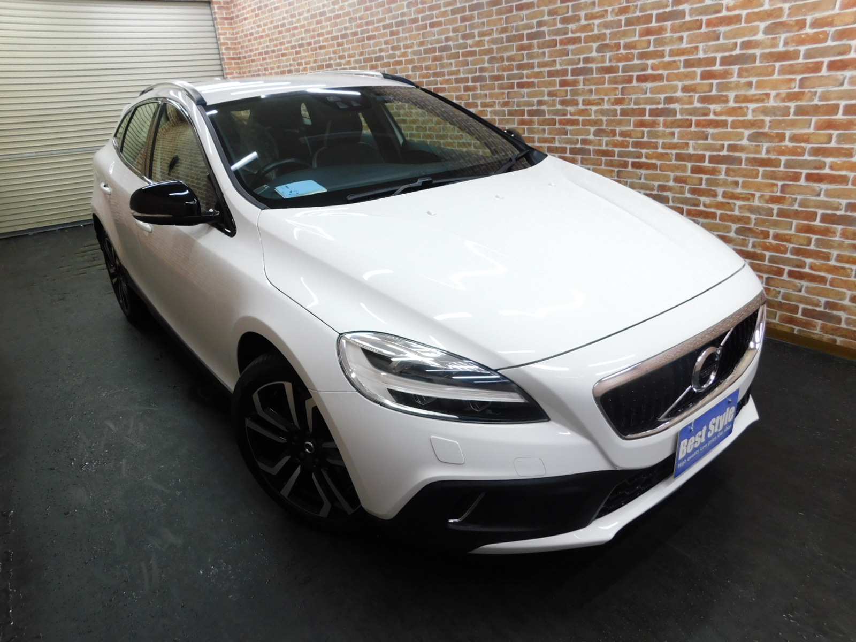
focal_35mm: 23
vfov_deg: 58.9
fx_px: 569
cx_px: 428
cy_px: 321
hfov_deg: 73.9
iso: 140
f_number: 3
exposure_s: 1/30
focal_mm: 4
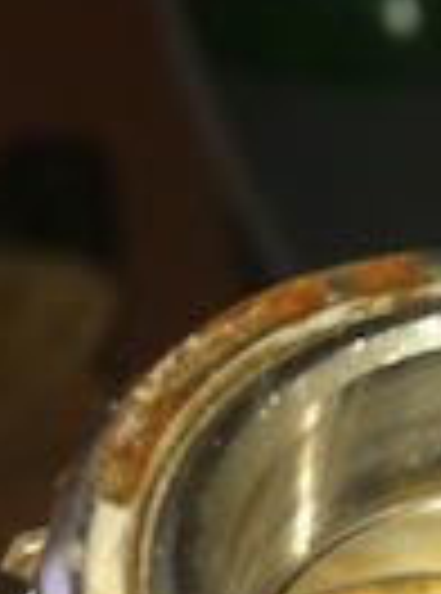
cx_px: 688
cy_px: 518
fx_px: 3488
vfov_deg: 9.7
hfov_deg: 7.1
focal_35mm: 204
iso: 80
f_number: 2.8
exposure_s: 1/17
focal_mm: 3.85
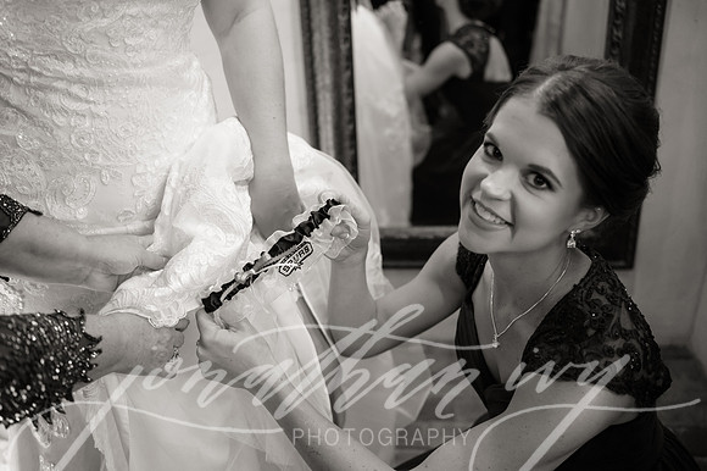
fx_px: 707
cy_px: 236
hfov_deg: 53.2
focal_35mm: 36
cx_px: 354
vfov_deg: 36.8
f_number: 2.8
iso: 3200
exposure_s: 1/160
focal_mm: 36
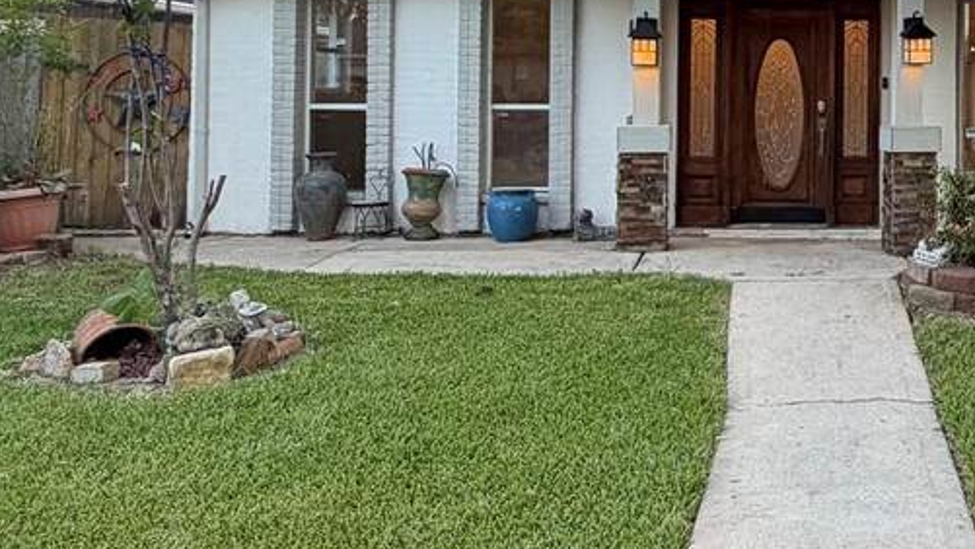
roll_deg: +0.0
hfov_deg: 46.8
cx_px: 866
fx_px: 1008
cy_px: 66
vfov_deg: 29.3
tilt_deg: +1.3
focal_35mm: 39
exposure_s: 1/121
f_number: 2.2
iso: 80
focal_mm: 2.22
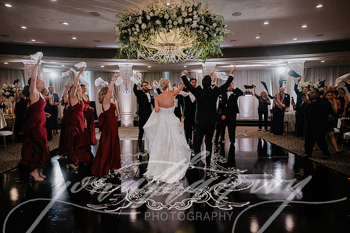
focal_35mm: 24
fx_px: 233
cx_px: 175
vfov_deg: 53.2
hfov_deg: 73.7
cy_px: 116
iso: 2500
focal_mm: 24
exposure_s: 1/160
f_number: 2.8
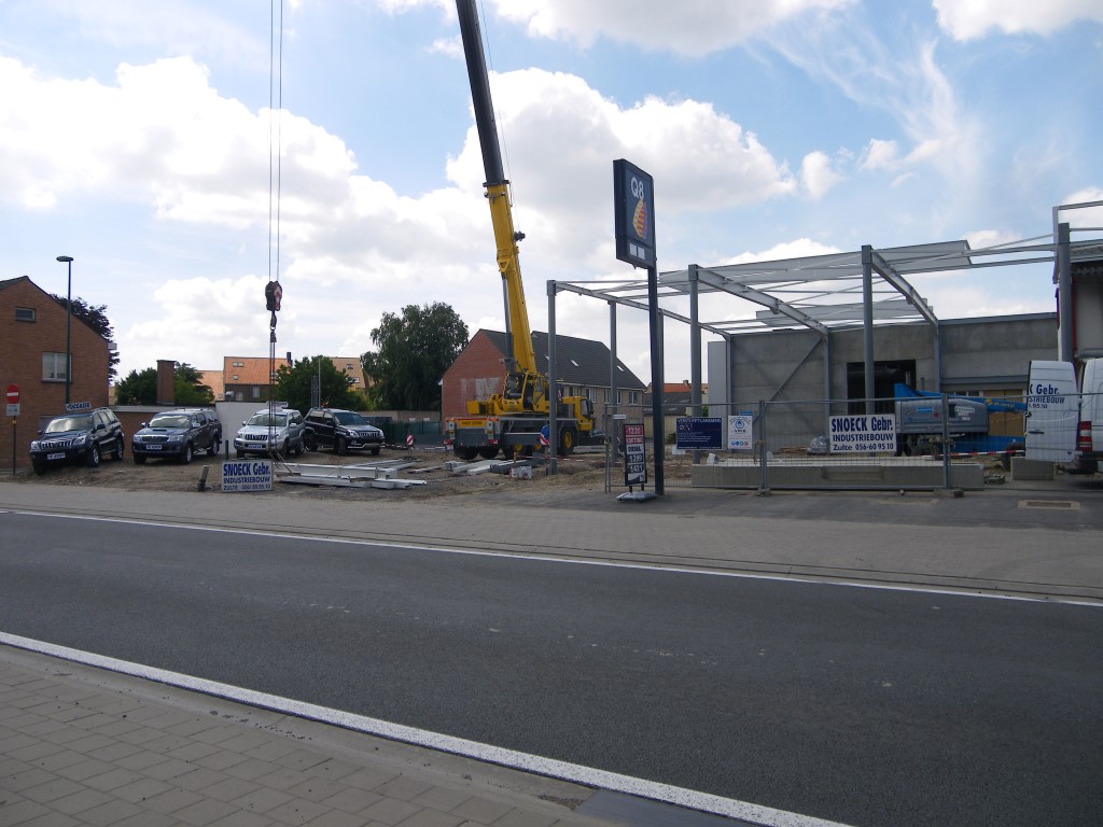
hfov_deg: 63.4
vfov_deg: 49.7
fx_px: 892
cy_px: 414
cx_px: 552
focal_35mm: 28
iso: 64
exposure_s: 1/125
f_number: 7
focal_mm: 4.9
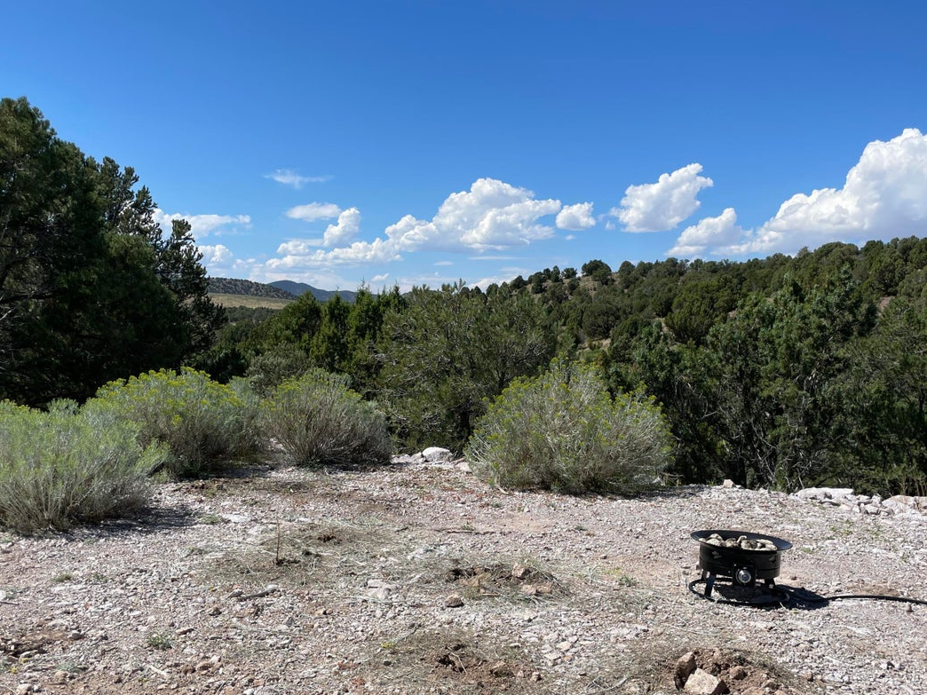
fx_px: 911
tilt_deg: -4.3
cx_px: 501
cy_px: 384
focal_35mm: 34
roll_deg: -1.7
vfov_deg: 41.7
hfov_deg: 53.9
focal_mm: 4.2
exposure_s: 1/4464
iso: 32
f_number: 1.6
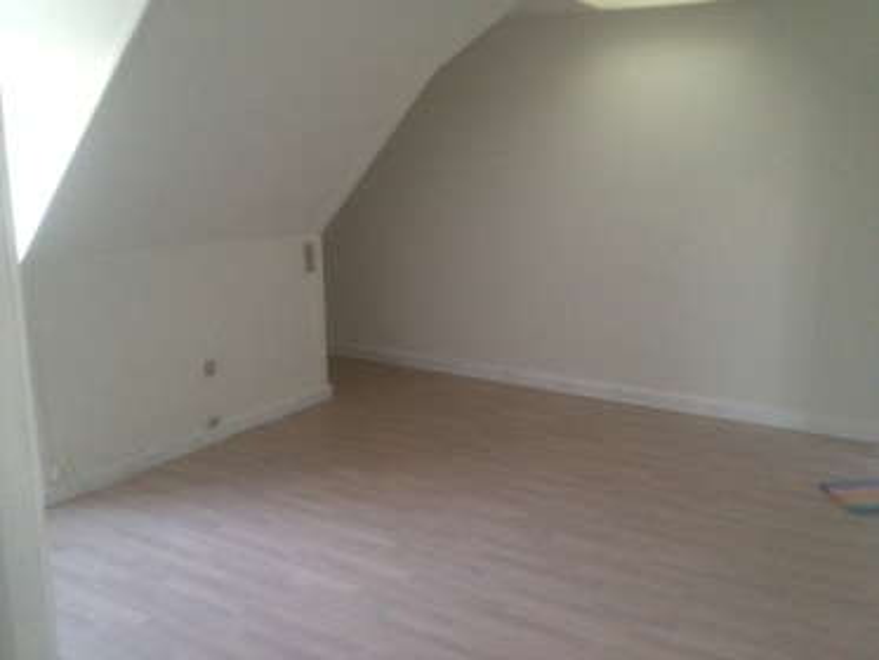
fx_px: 889
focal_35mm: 35
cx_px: 440
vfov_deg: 40.7
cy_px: 330
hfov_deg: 52.6
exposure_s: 1/15
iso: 400
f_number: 2.4
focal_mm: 4.28
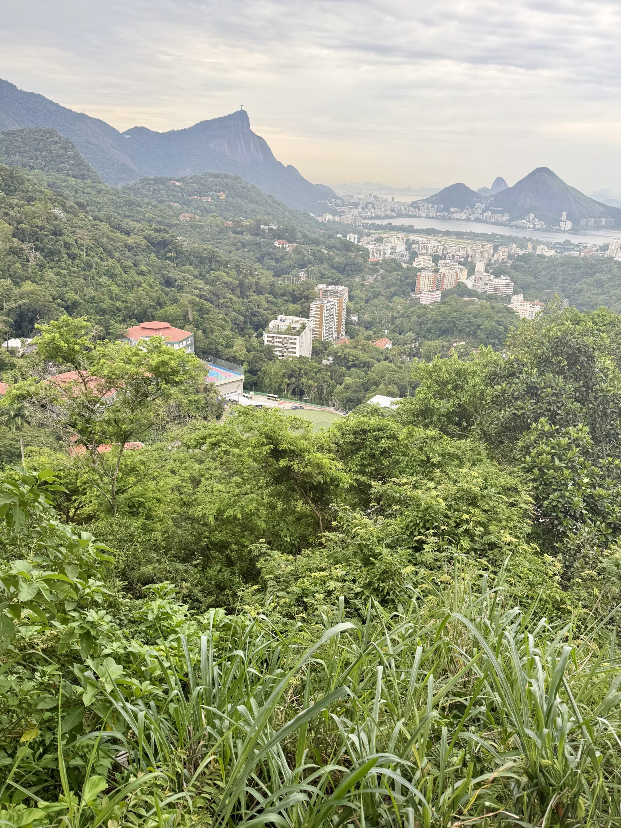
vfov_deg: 69.4
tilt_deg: -18.1
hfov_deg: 54.9
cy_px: 425
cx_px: 316
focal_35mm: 25
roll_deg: -2.1
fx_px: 598
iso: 80
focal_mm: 6.76
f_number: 1.78
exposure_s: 1/822
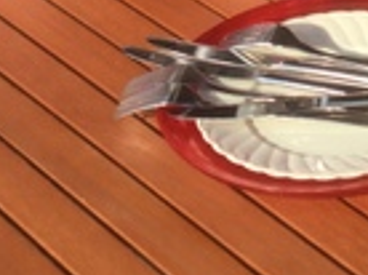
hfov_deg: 13.6
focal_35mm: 144
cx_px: 331
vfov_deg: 10.1
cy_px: -61
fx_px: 1528
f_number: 2.4
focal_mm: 3.3
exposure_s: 1/1087
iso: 25
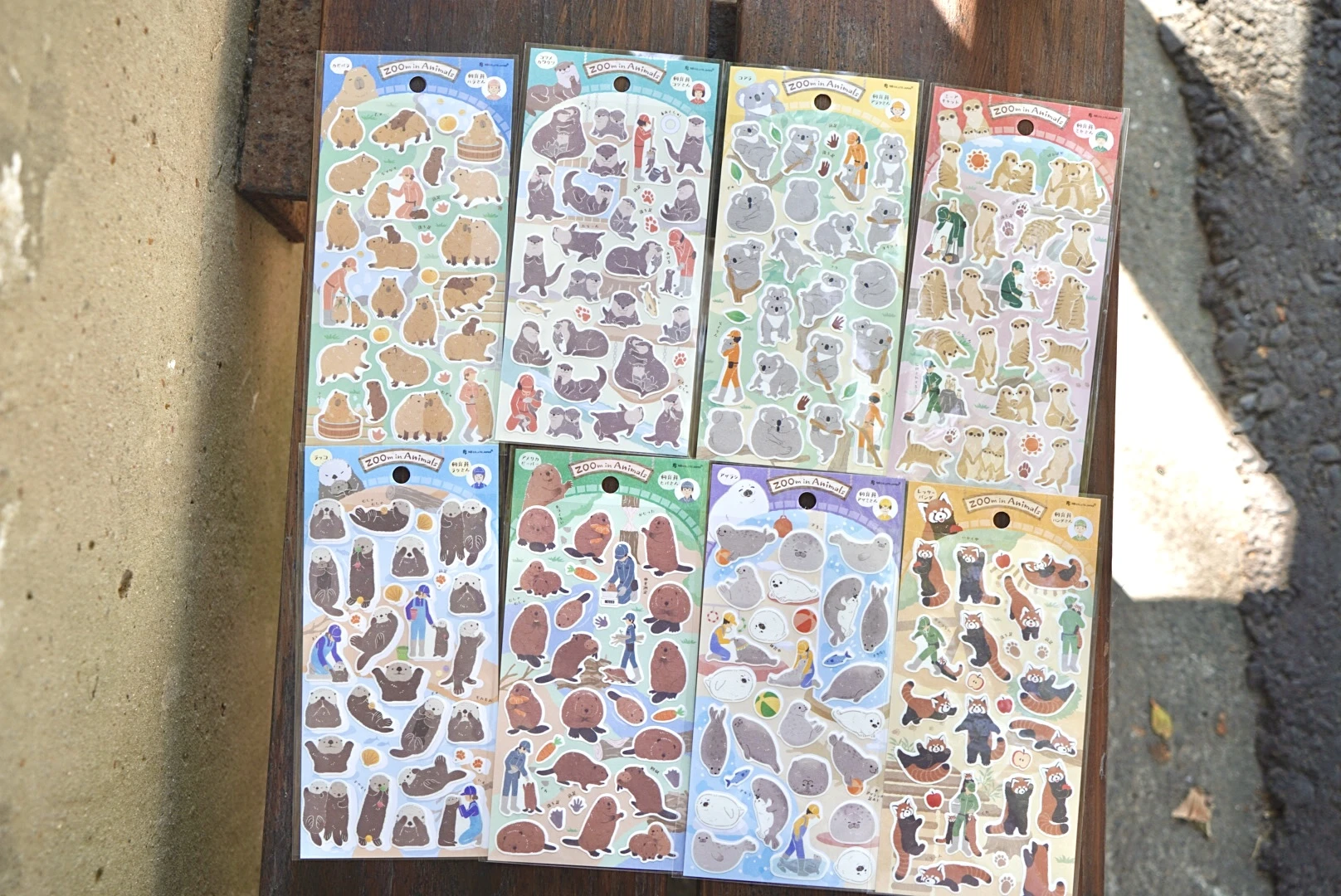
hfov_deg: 50.7
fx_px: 1416
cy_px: 448
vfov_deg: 35.1
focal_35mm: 38
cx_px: 670
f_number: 5
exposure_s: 1/50
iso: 100
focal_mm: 38
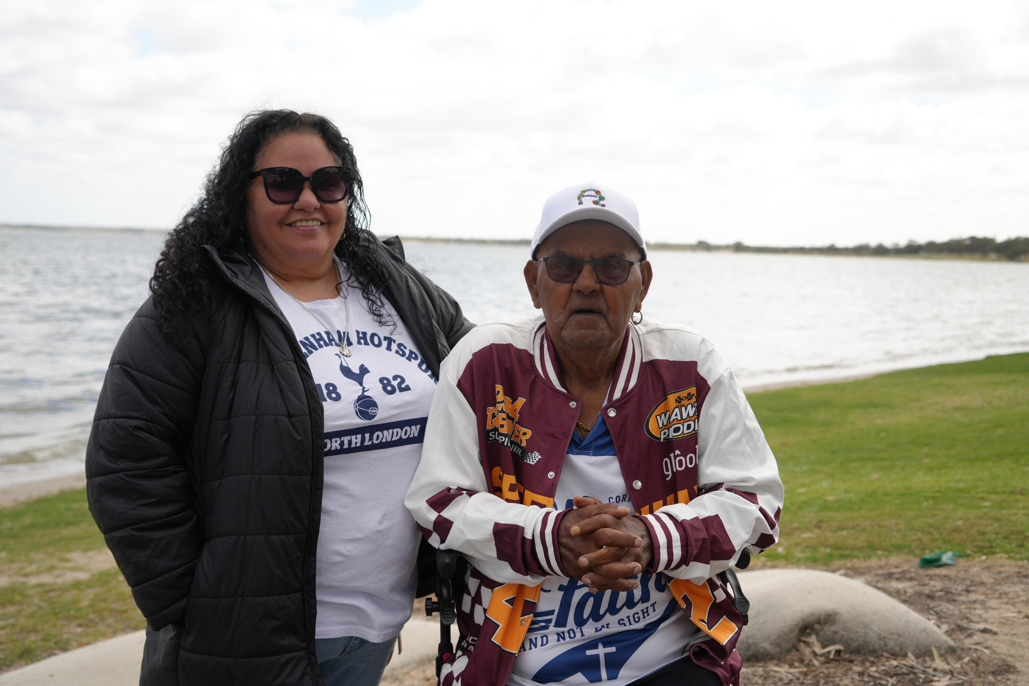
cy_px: 343
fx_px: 1229
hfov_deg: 45.4
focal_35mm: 43
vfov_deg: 31.2
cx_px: 514
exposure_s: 1/400
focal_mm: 43
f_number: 4.5
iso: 100
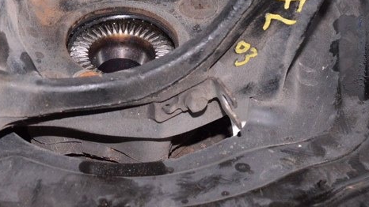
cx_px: 131
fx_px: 911
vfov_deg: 12.7
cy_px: -30
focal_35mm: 93
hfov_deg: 22.8
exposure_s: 1/200
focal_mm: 27
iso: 1600
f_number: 8
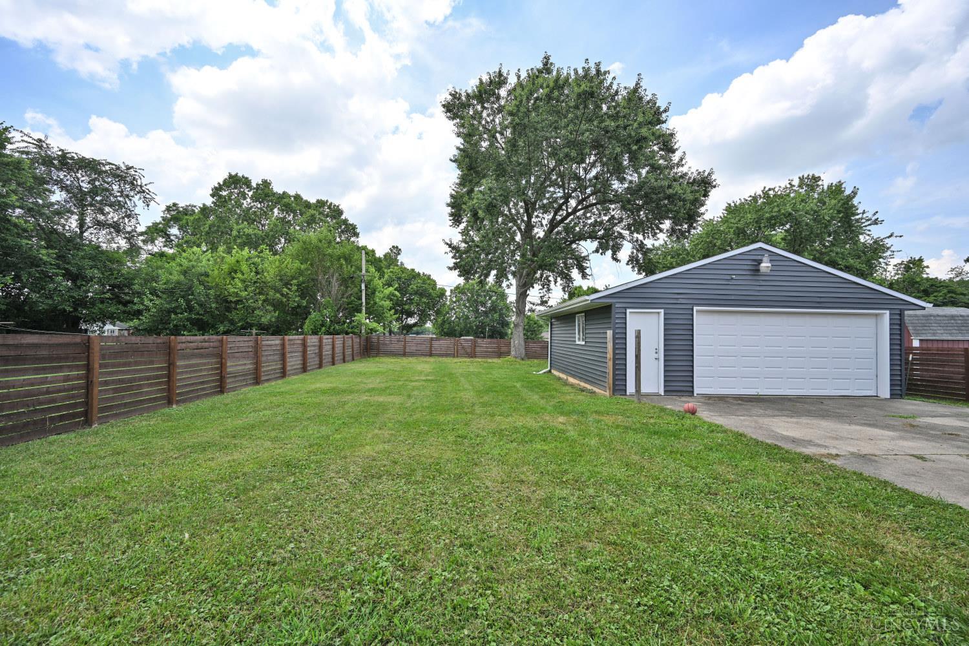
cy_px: 323
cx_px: 484
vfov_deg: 81.2
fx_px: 377
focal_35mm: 14
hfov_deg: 104.3
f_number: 6.3
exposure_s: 1/320
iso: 100
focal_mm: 14
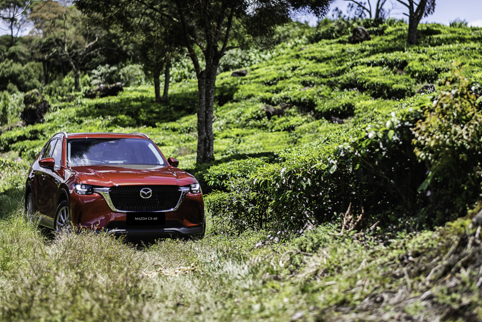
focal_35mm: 84
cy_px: 93
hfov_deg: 24.2
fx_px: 1125
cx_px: 239
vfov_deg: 16.2
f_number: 1.4
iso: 64
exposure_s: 1/4000
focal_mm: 58
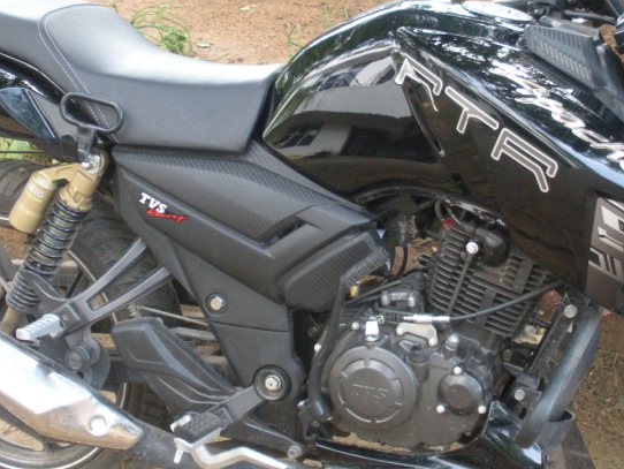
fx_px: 1226
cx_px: 404
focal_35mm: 68
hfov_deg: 28.4
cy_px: 183
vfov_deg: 21.6
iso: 228
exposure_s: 1/55.4
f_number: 3.5
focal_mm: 6.3
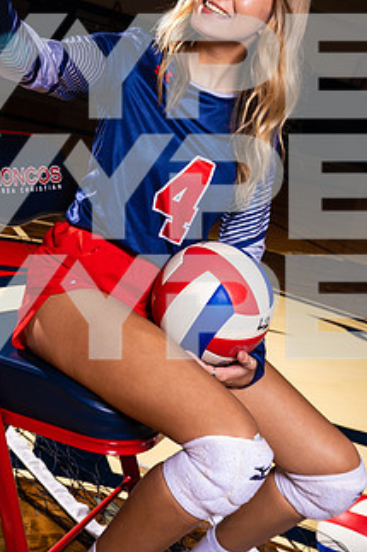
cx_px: 150
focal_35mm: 46
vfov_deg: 42.2
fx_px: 704
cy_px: 188
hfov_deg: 29.2
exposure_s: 1/200
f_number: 8
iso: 250
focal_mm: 33
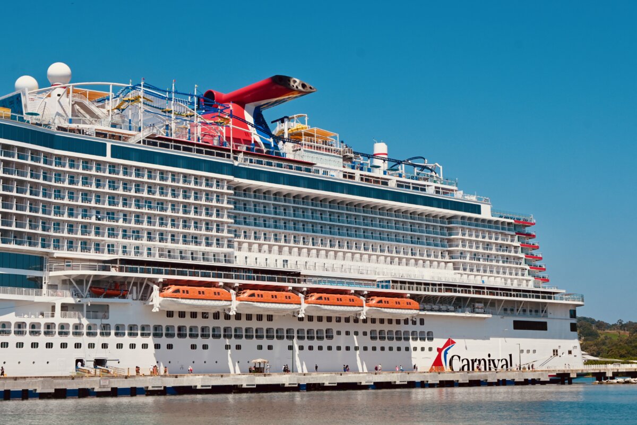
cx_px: 318
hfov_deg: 35.1
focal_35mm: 57
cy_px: 212
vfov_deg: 23.8
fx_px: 1009
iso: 100
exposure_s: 1/500
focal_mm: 38
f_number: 9
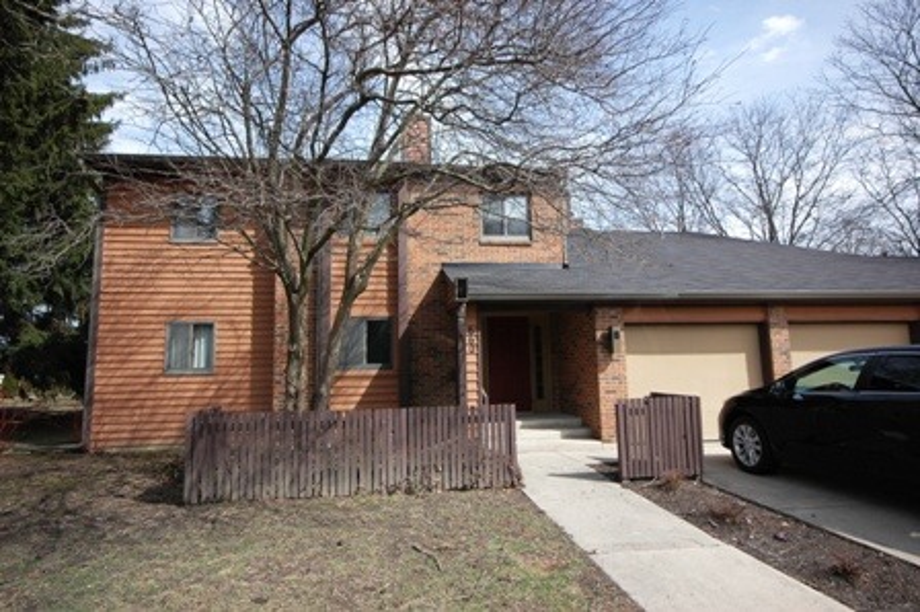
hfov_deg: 81.2
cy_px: 306
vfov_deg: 59.4
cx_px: 460
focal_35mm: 21
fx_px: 536
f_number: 9
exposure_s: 1/250
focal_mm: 14
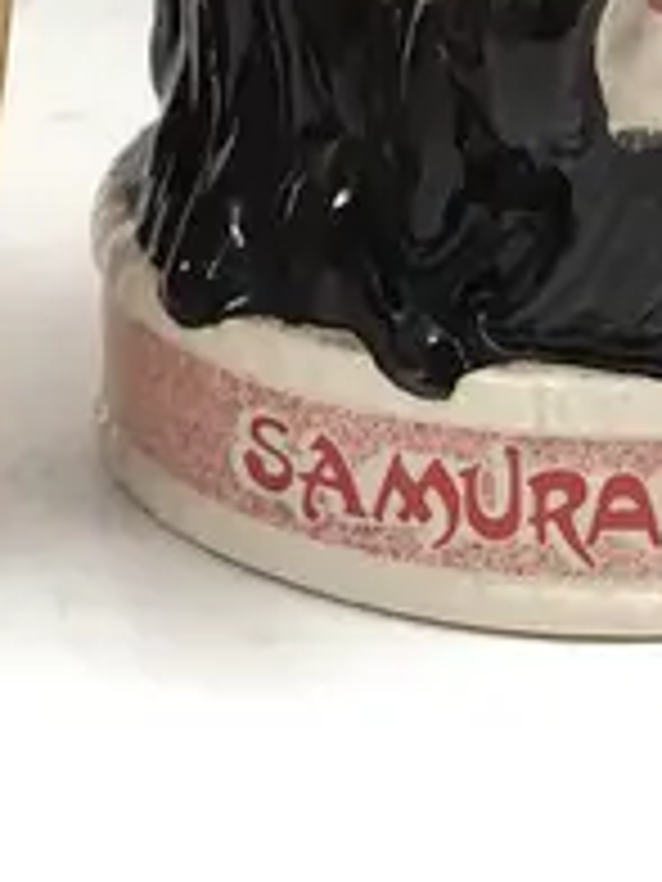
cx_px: 216
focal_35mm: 298
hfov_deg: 5.0
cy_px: -423
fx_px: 7599
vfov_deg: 6.6
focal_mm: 6.6
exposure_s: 1/50
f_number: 2.8
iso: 25
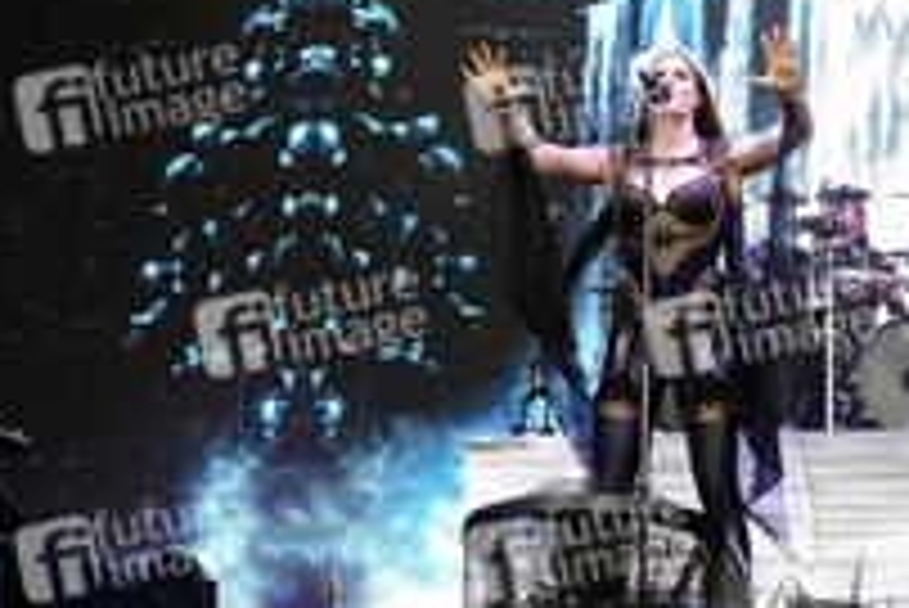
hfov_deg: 25.8
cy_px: 212
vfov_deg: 17.5
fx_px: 1971
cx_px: 639
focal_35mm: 78
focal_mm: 23.3
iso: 800
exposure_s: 1/250
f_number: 4
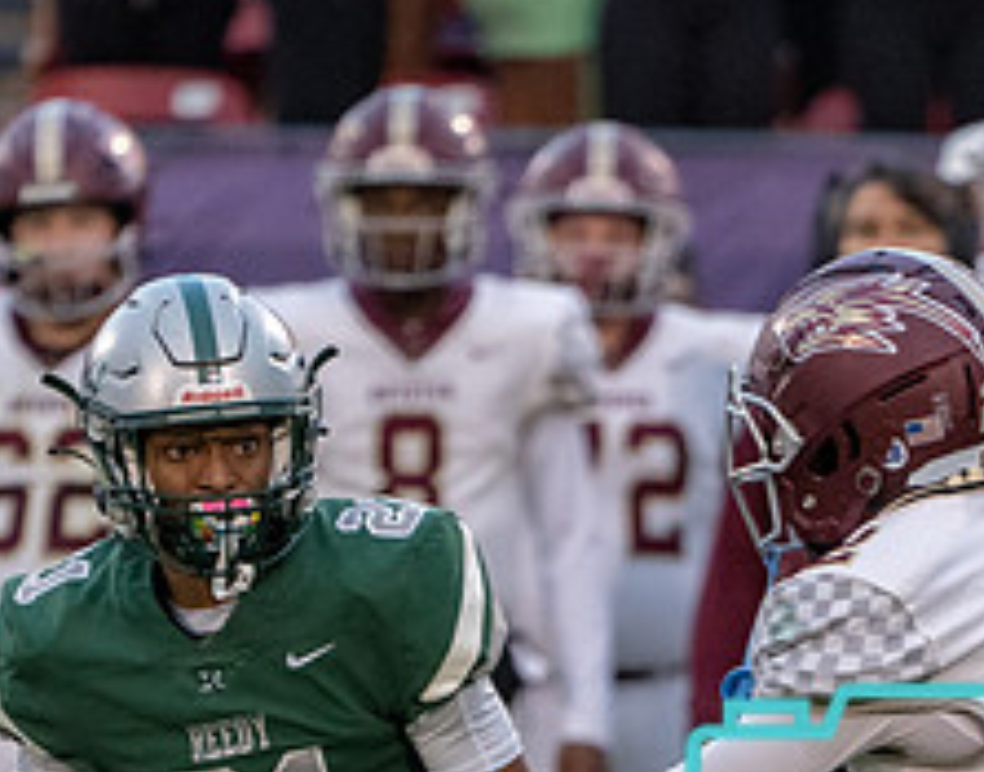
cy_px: 1055
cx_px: 978
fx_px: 34775
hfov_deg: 1.6
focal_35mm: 1203
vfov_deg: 1.3
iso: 3200
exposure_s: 1/1000
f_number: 5.6
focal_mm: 361
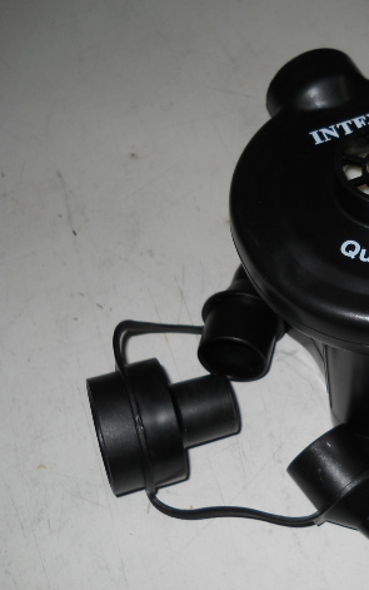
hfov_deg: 21.0
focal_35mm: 59
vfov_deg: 34.5
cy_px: 294
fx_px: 948
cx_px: 399
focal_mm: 6.72
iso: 80
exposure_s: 1/30
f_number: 5.5
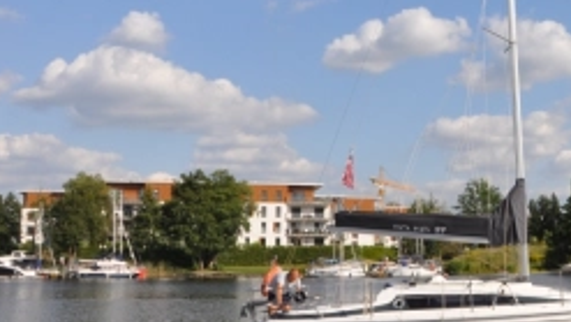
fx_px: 954
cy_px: 86
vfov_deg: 19.0
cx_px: 506
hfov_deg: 31.8
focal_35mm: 63
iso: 200
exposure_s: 1/200
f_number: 14
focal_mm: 18
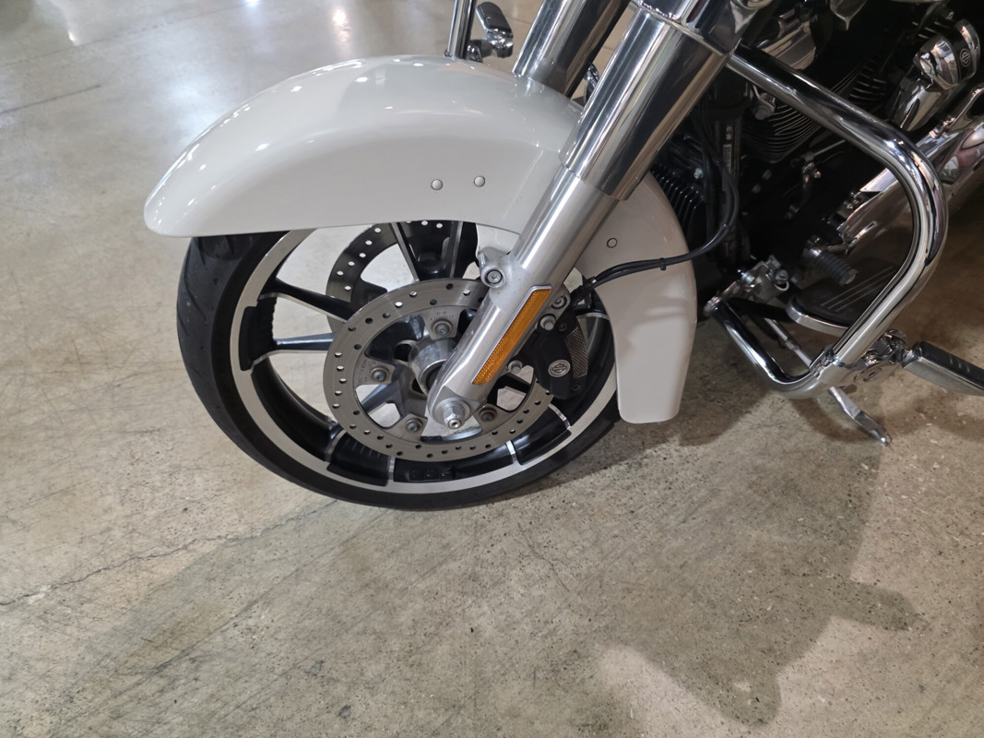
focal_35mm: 23
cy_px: 369
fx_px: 654
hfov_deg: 73.9
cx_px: 492
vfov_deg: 58.9
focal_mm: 6.3
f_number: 1.7
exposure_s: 1/120
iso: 640
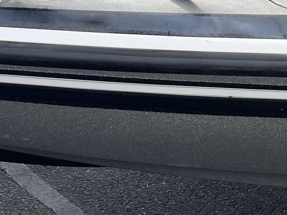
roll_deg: +1.2
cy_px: -120
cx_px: -109
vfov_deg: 12.4
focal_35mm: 113
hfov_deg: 16.3
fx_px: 937
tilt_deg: -7.4
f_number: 1.6
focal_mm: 4.2
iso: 32
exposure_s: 1/525
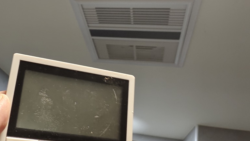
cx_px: 127
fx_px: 225
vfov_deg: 34.1
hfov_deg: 58.0
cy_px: 101
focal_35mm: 34
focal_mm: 2.59
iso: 185
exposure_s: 1/40
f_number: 2.2
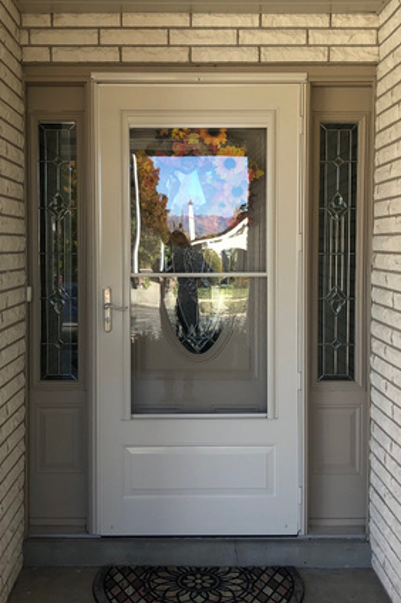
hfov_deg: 30.5
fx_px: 736
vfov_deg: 44.5
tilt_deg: -2.3
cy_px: 286
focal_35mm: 44
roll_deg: -0.4
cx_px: 196
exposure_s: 1/170
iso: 20
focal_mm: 3.99
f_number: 1.8
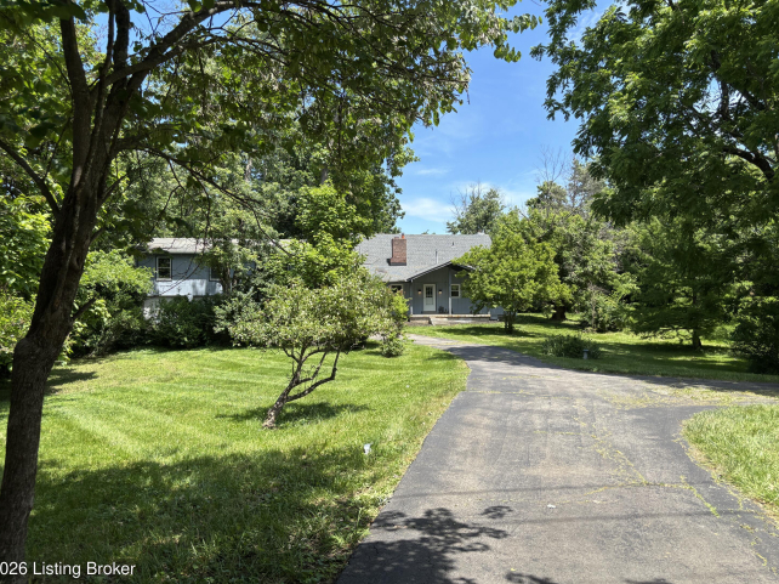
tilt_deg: +1.8
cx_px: 380
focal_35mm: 27
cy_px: 293
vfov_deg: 51.3
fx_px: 607
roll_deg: +0.4
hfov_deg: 65.3
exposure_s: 1/1381
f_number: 1.6
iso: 50
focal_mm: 5.96
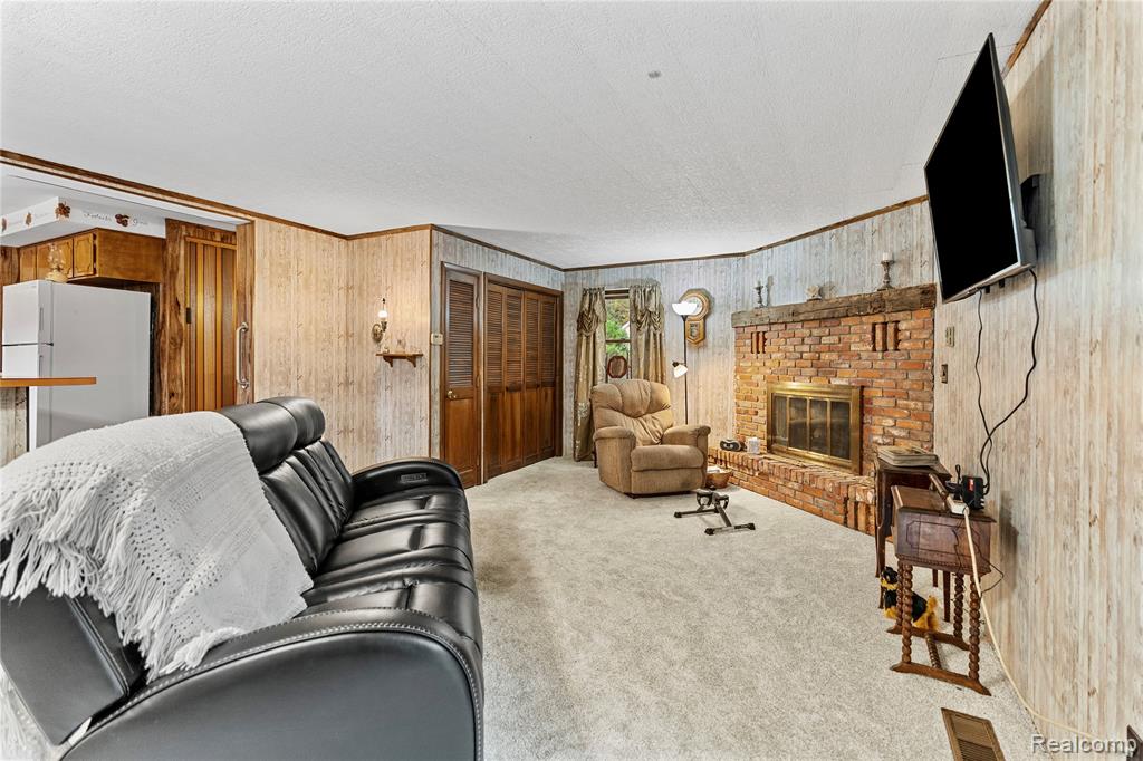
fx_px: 508
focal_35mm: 16
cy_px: 380
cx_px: 572
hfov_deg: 96.8
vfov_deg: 73.7
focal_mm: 16
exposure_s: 1/30
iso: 1250
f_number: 2.8
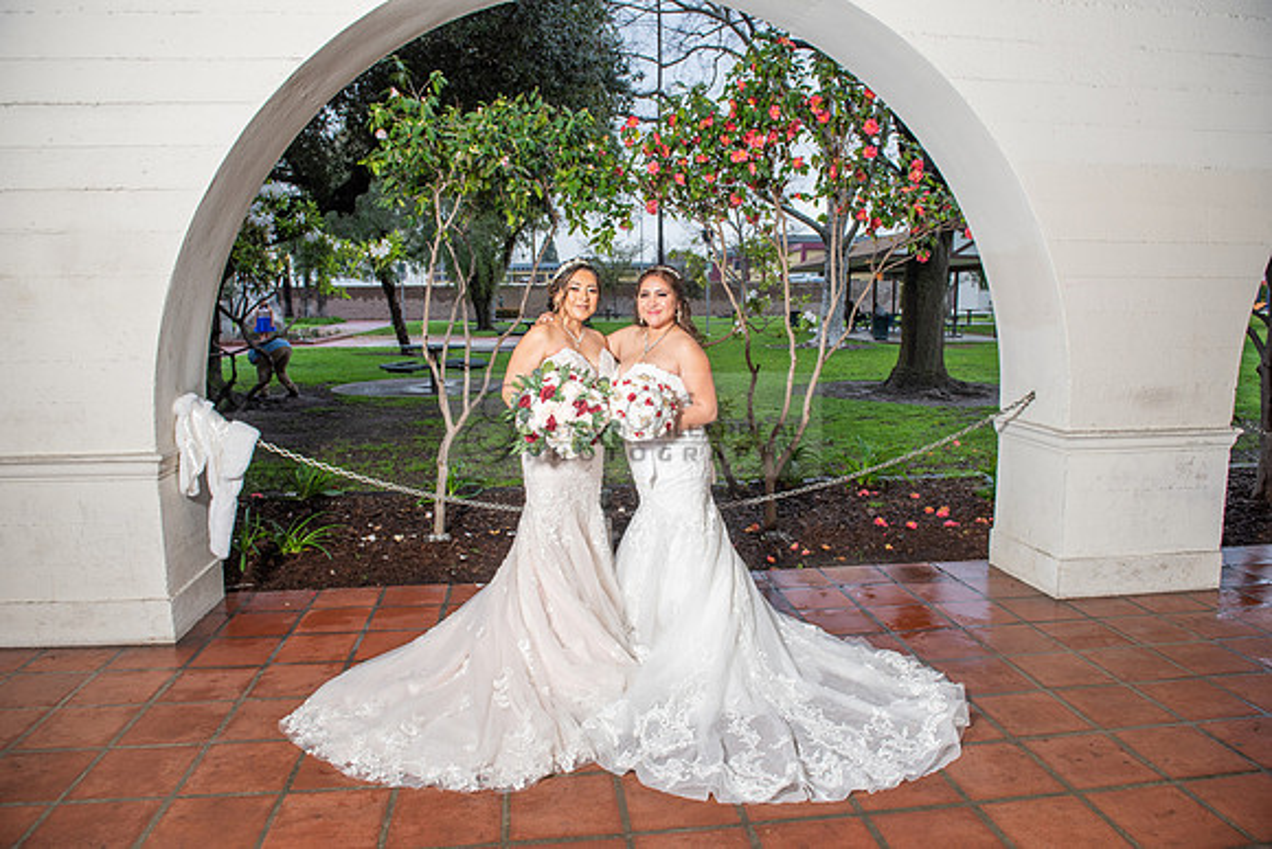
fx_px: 848
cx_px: 636
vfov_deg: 53.2
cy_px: 424
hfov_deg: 73.7
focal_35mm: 24
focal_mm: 24
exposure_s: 1/200
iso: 250
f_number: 5.6
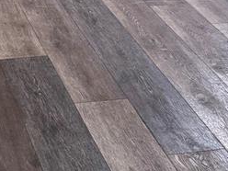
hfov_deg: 19.3
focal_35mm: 99
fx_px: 652
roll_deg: -1.7
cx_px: -2
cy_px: -63
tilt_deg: -19.8
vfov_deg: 14.2
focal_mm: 6.76
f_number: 1.78
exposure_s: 1/60
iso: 320
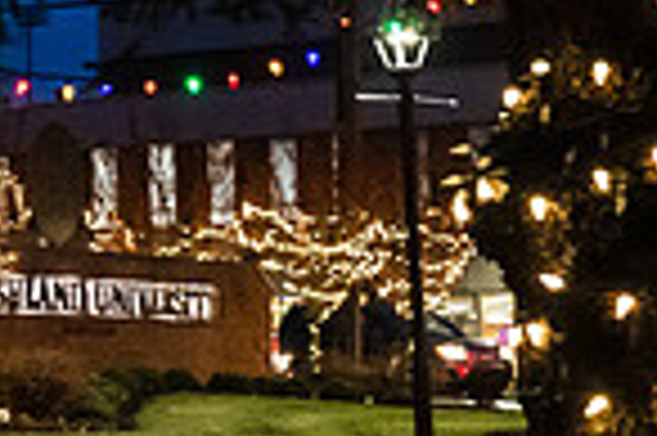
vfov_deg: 6.1
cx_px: -392
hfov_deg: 9.0
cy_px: -142
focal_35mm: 223
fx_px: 4065
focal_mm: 56
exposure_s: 1/25
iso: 5000
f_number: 7.1
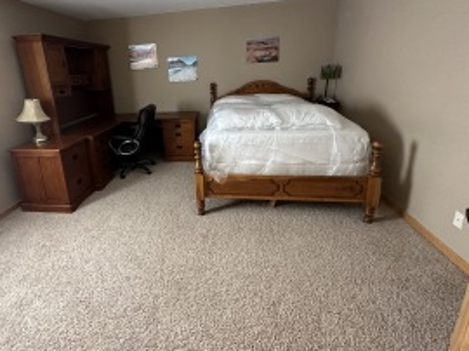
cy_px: 141
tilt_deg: -14.5
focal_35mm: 19
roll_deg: +4.0
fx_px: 257
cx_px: 189
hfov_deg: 83.8
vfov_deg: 67.9
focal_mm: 2.22
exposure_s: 1/60
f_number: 2.2
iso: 400
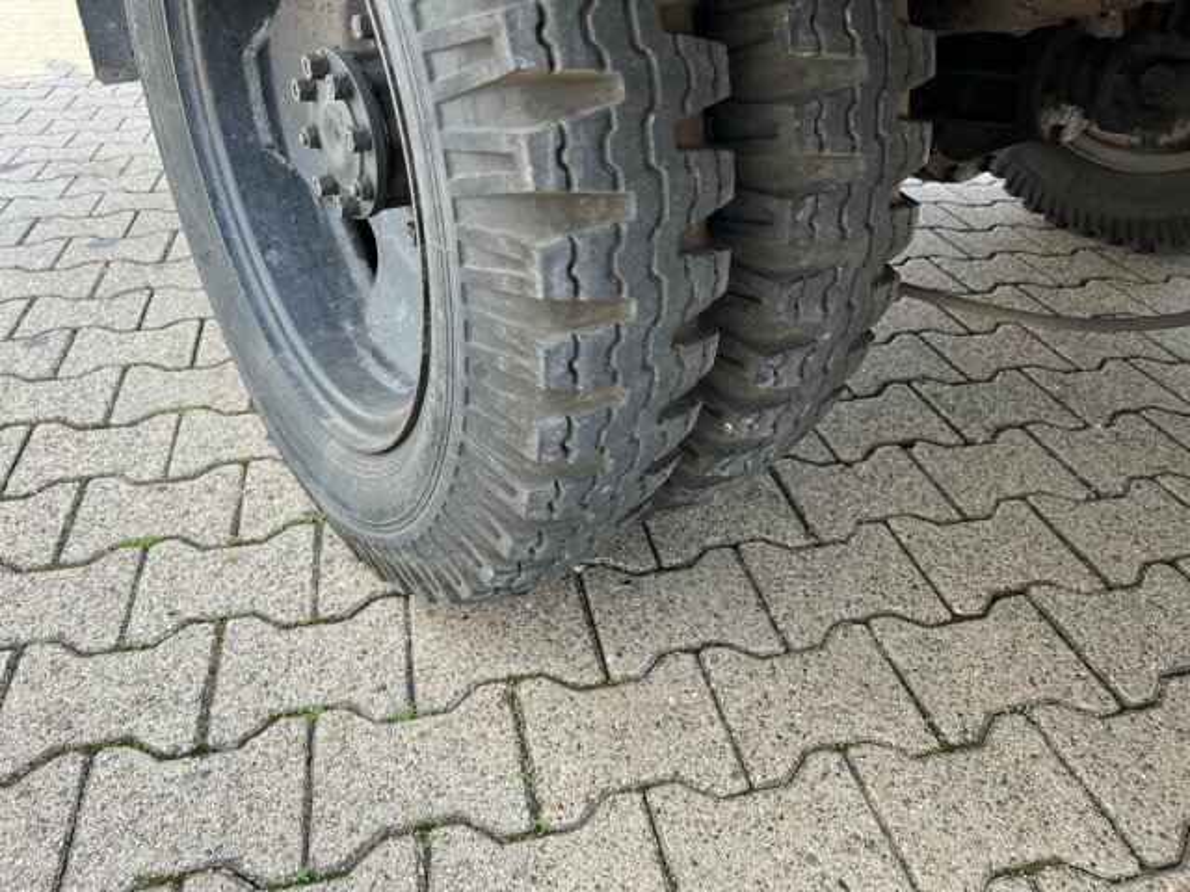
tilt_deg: -34.8
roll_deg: +2.3
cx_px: 595
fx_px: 894
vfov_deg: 53.1
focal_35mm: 26
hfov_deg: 67.3
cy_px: 446
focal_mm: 5.7
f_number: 1.5
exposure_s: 1/476
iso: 50
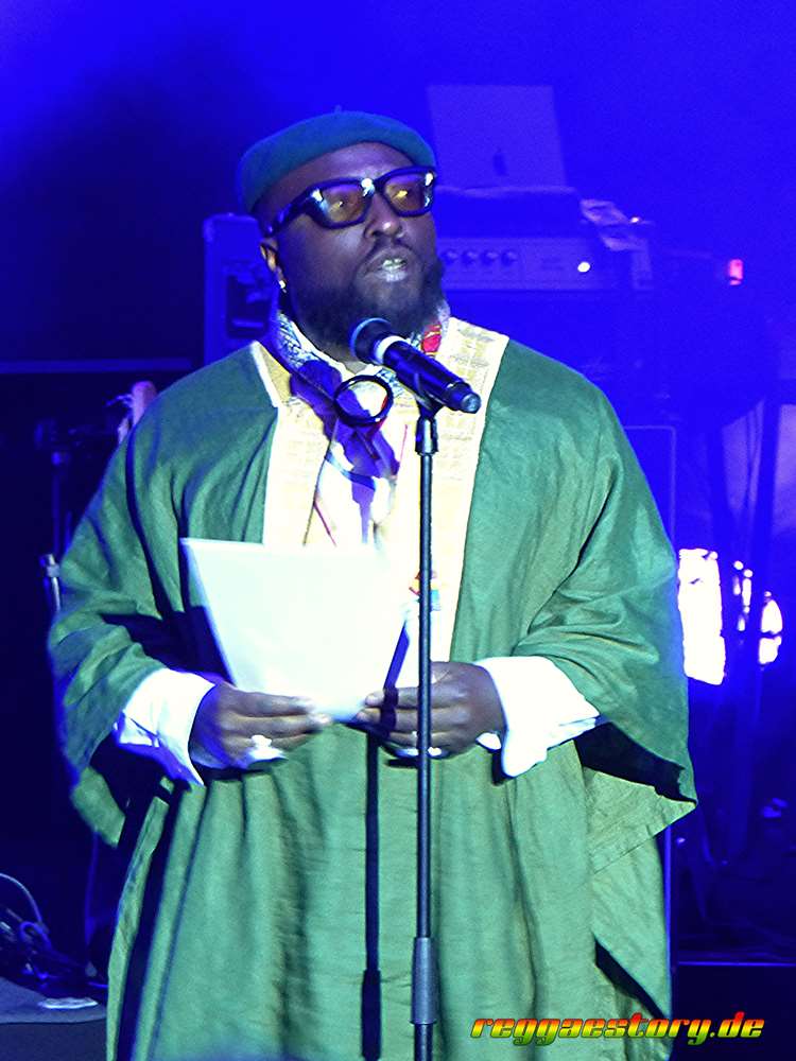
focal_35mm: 217
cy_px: 530
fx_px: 6653
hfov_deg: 6.8
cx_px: 398
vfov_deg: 9.1
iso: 400
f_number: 2.8
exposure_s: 1/6
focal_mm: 39.1
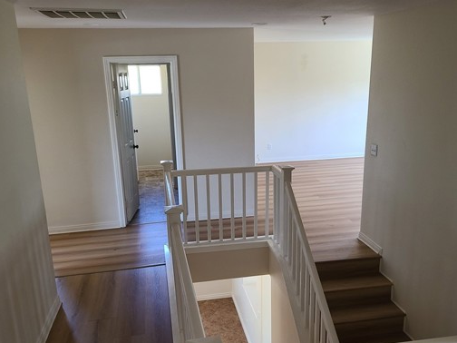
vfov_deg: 42.9
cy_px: 189
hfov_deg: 55.3
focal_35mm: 33
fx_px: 436
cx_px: 243
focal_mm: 5.4
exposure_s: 1/60
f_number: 1.8
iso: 125
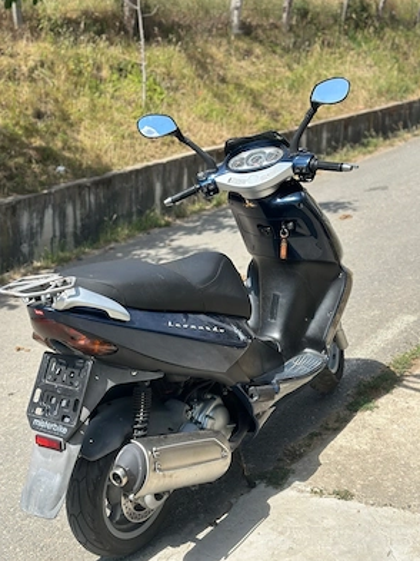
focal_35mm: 49
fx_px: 793
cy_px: 280
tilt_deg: -9.9
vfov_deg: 38.9
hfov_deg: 29.7
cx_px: 213
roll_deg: -0.6
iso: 80
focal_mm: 6.86
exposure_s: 1/3472
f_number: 1.78
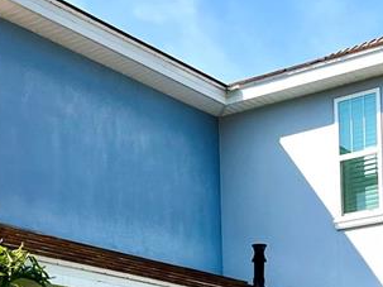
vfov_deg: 15.9
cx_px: 183
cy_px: 377
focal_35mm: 88
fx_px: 973
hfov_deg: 22.3
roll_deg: +1.6
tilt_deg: +3.2
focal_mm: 5.7
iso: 50
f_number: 1.5
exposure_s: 1/4274
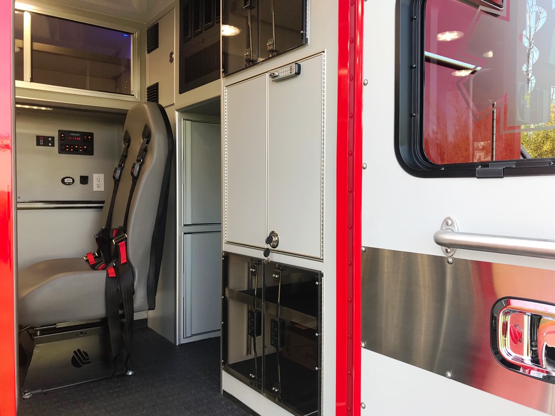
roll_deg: -1.8
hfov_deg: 63.4
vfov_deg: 49.7
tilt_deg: -3.9
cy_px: 208
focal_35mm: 28
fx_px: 449
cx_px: 278
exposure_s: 1/127
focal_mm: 3.99
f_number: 1.8
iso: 20
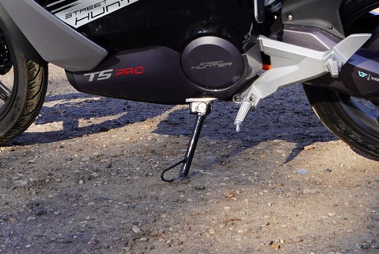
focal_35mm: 98
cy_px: -36
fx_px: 1032
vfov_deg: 13.7
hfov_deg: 20.8
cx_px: 198
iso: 100
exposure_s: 1/100
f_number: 8
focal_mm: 29
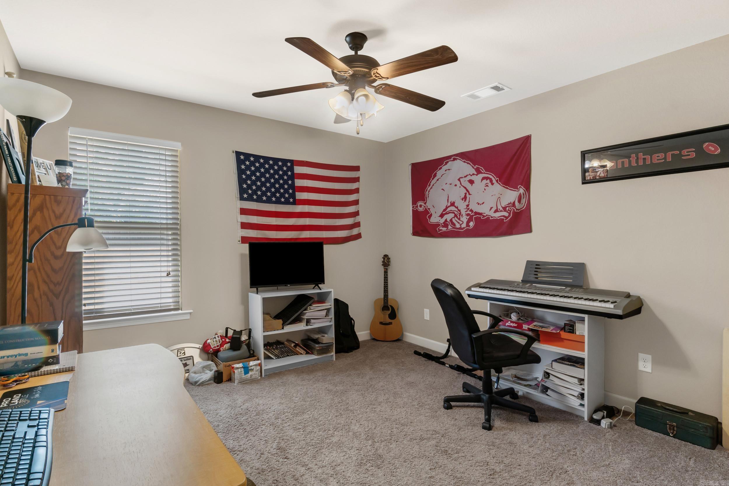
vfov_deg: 67.4
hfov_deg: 90.0
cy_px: 243
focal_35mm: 18
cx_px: 364
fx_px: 364
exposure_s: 1/13
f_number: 9
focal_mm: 12
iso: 250
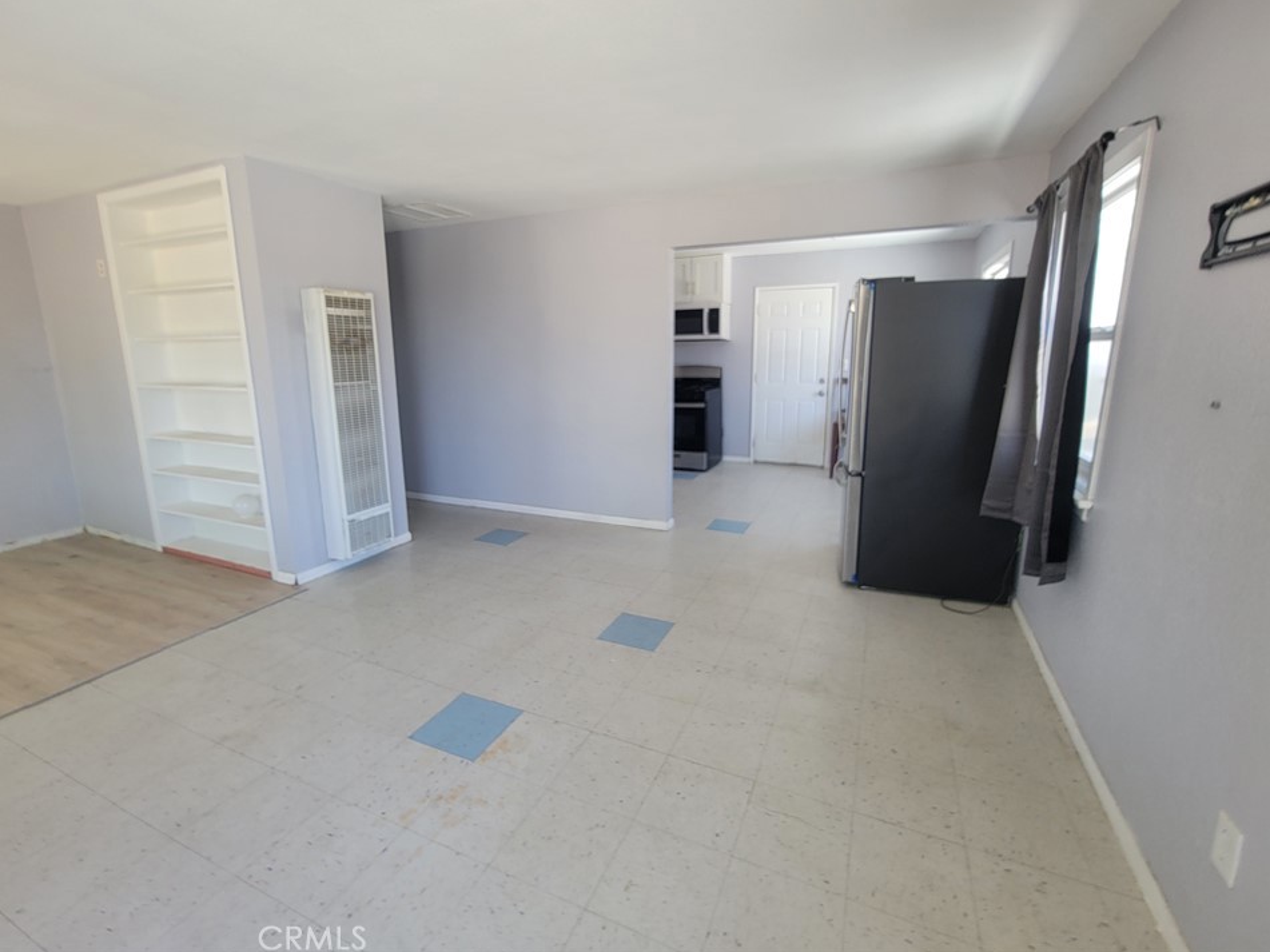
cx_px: 630
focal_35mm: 14
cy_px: 445
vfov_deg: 85.5
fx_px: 514
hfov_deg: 102.1
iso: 100
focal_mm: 2.2
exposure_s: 1/60
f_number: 2.2
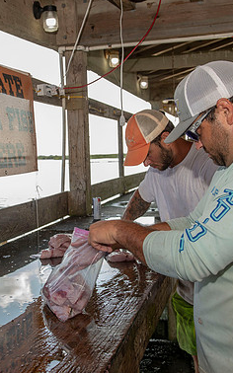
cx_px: 76
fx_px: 508
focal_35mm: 50
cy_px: 186
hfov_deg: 25.7
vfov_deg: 40.3
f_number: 5.6
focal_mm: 32
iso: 50
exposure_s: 1/100
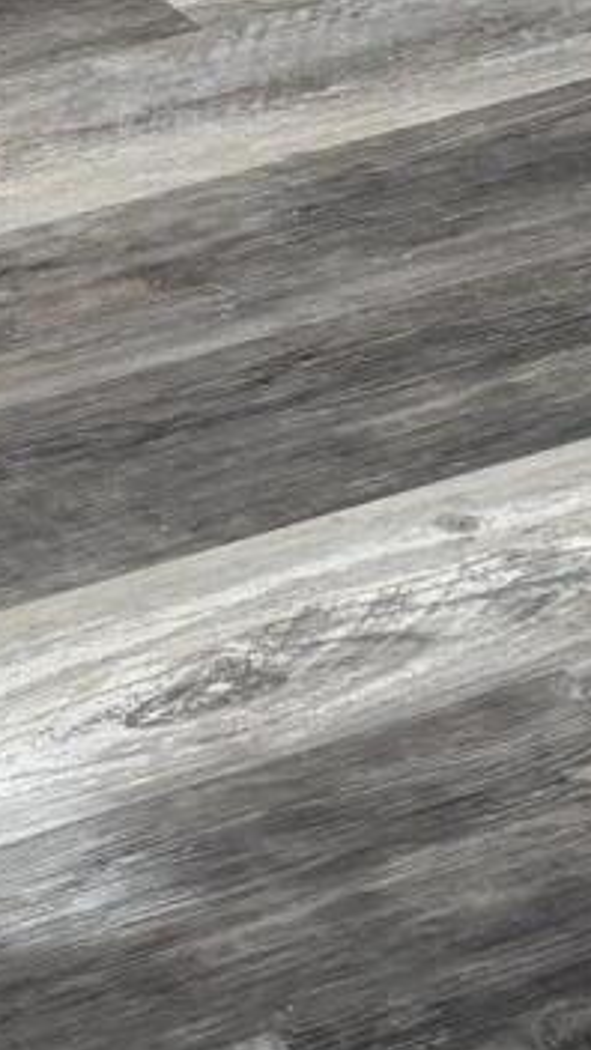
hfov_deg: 7.0
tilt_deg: -18.1
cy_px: -796
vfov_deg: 12.3
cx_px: -931
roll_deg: +3.7
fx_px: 4485
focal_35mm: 161
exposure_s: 1/157
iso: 40
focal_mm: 5.96
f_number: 1.6
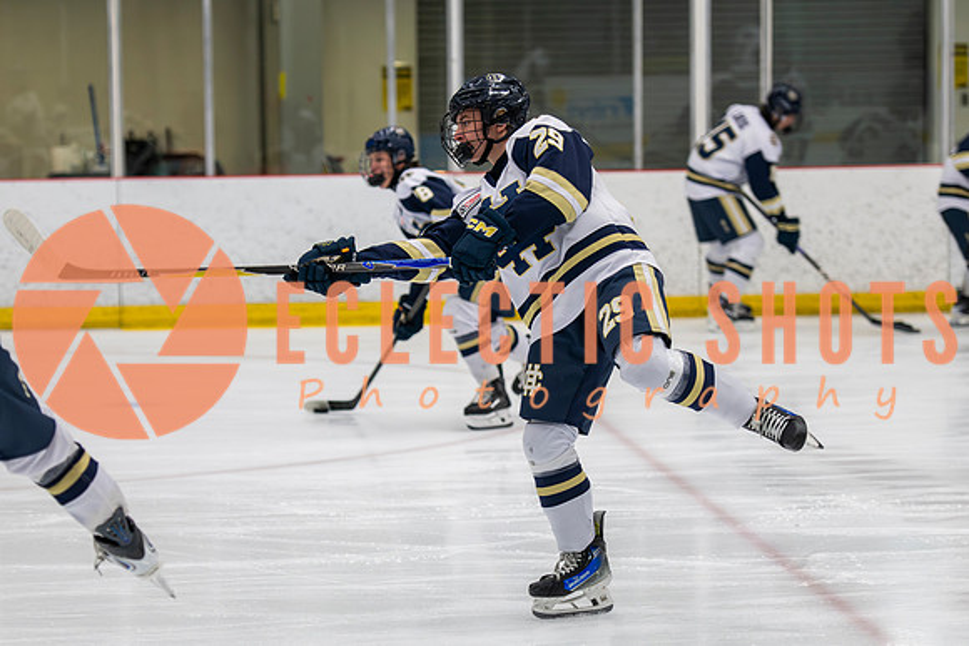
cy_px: 401
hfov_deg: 14.1
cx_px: 484
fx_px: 3915
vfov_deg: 9.4
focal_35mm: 145
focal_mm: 100
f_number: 3.2
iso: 2000
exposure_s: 1/640
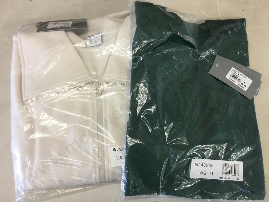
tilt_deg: -73.1
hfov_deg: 61.7
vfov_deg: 48.2
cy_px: 101
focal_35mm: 29
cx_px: 134
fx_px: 225
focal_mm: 4.15
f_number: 2.2
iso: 64
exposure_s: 1/33
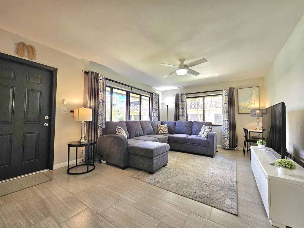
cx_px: 152
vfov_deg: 89.9
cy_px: 114
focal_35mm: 13
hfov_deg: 106.2
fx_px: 114
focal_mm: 2.2
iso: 80
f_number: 2.2
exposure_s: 1/60.2
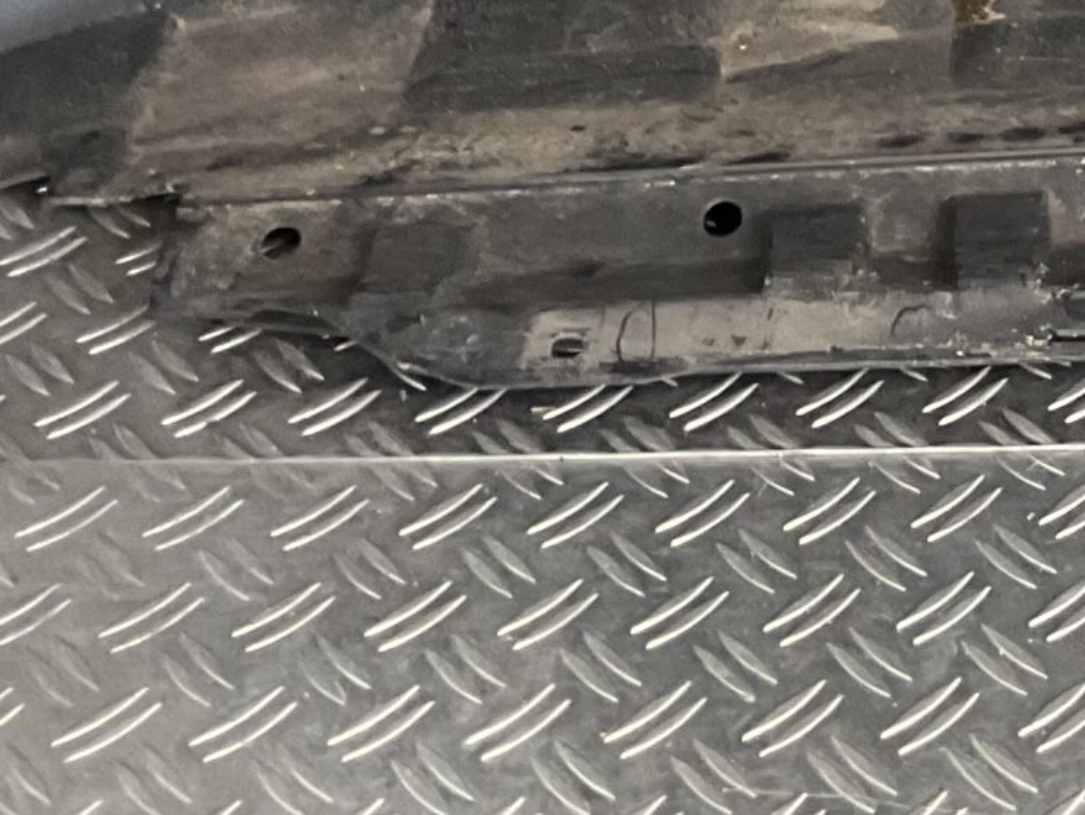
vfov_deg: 13.7
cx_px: 1322
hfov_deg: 18.5
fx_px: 3135
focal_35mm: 100
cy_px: -506
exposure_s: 1/60
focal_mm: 3
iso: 80
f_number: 1.8
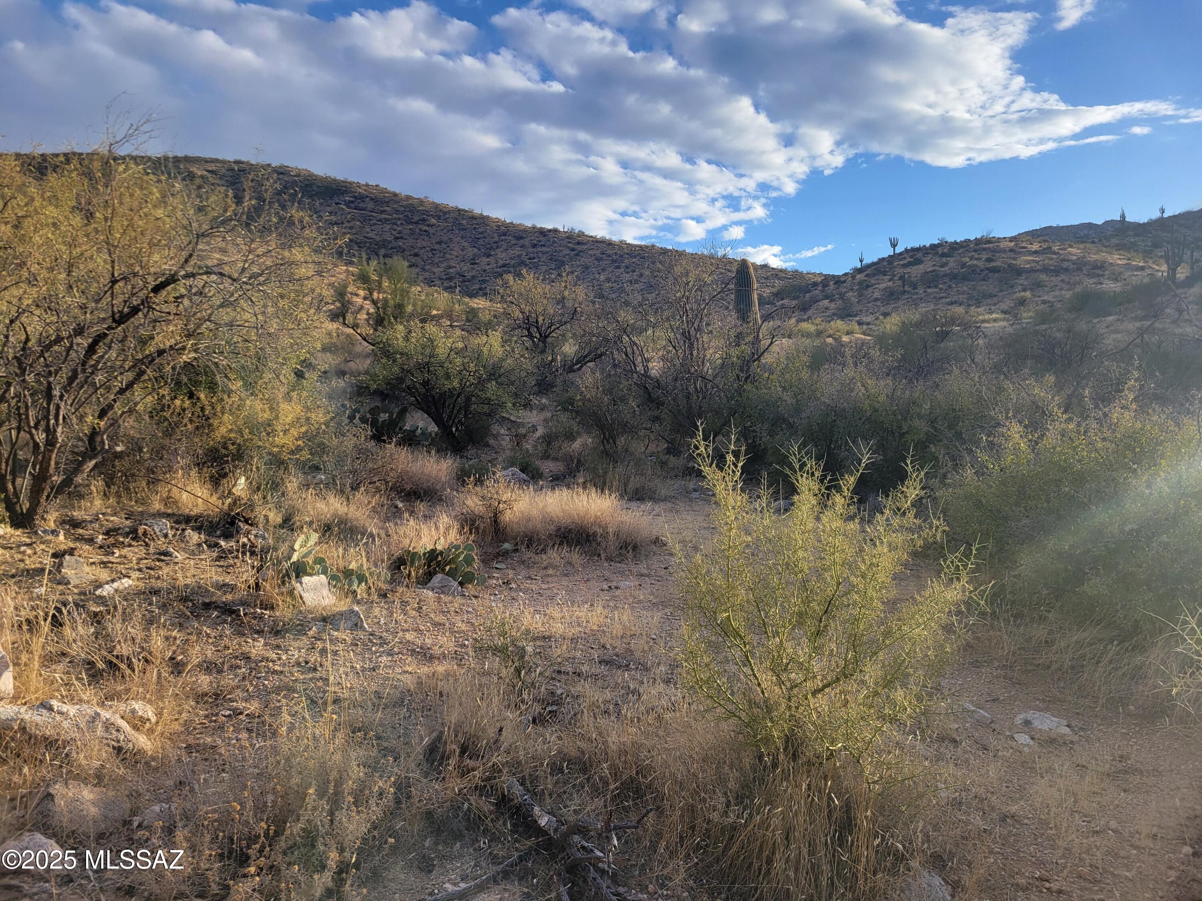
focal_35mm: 26
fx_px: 903
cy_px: 450
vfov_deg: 53.1
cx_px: 601
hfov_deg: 67.3
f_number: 1.8
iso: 40
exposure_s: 1/1623
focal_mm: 5.4
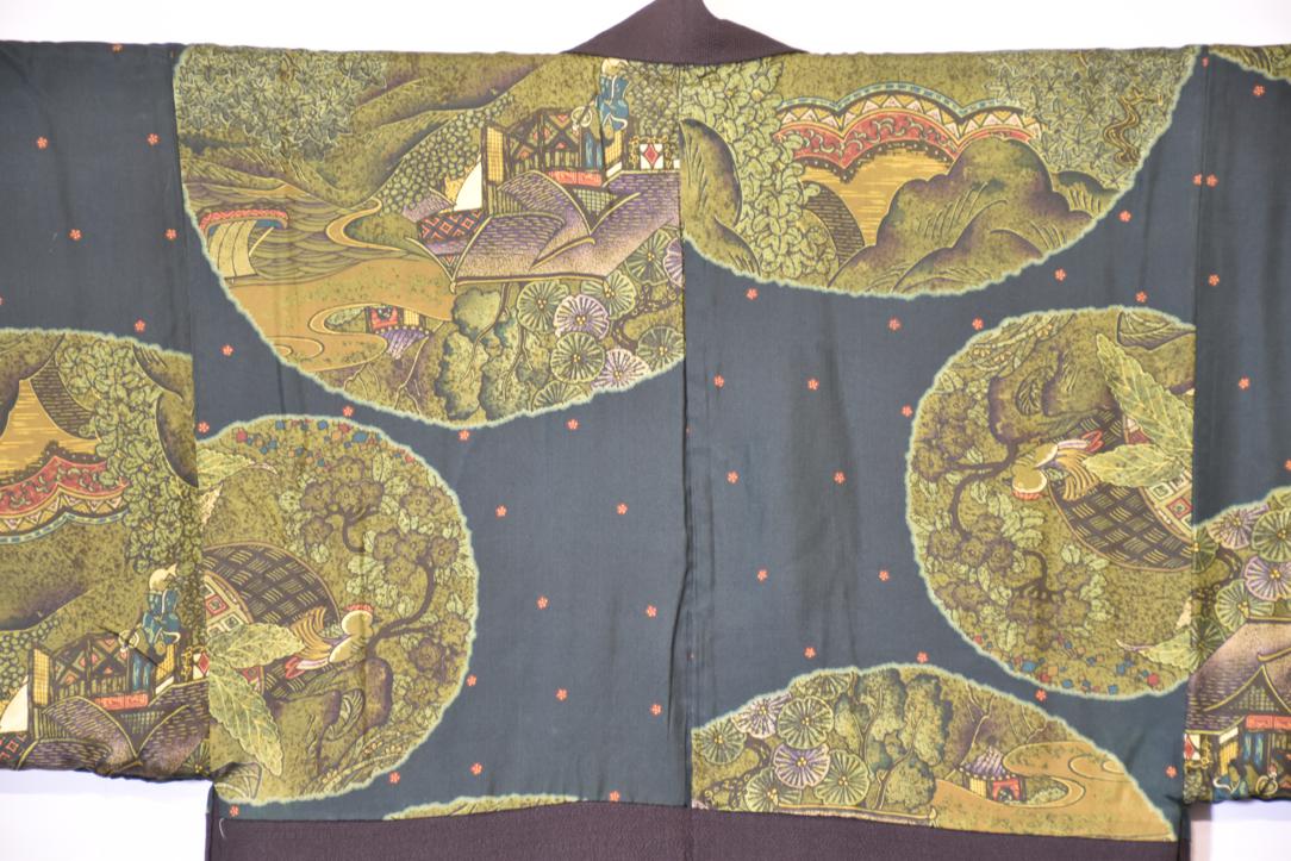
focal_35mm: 128
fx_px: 4573
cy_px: 430
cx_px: 646
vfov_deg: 10.8
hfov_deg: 16.1
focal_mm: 85
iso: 400
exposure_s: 1/8
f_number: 5.3
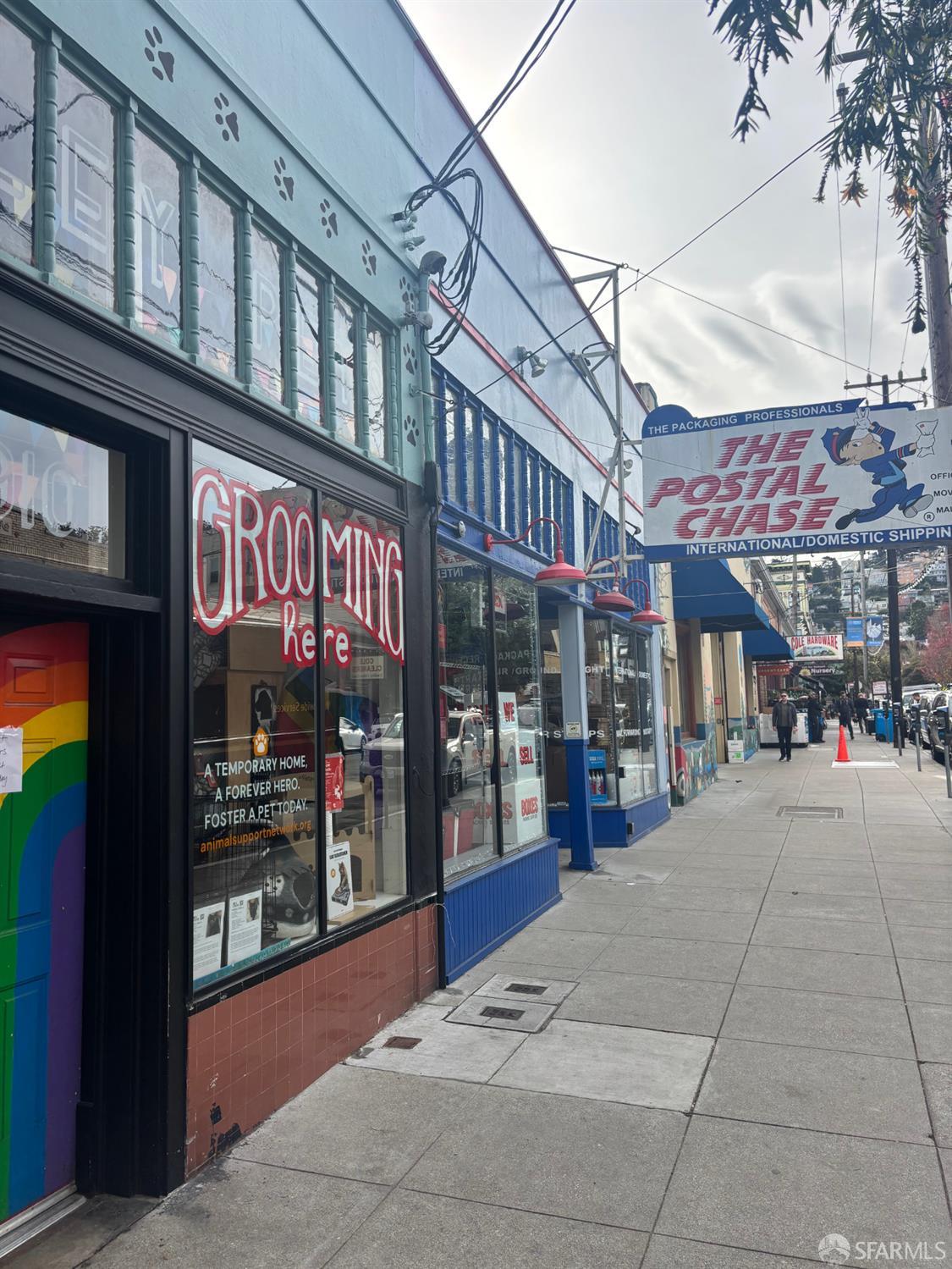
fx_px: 953
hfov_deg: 53.1
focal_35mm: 26
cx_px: 476
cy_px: 634
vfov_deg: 67.3
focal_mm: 5.96
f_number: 1.6
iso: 50
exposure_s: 1/1642
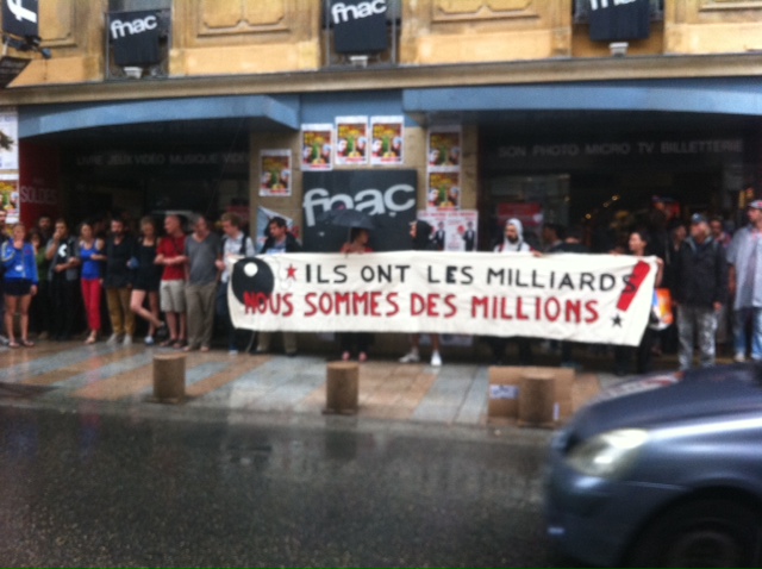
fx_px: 769
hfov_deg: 52.7
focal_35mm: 35
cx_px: 381
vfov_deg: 40.6
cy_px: 284
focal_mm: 3.85
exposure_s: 1/120
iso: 125
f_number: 2.8
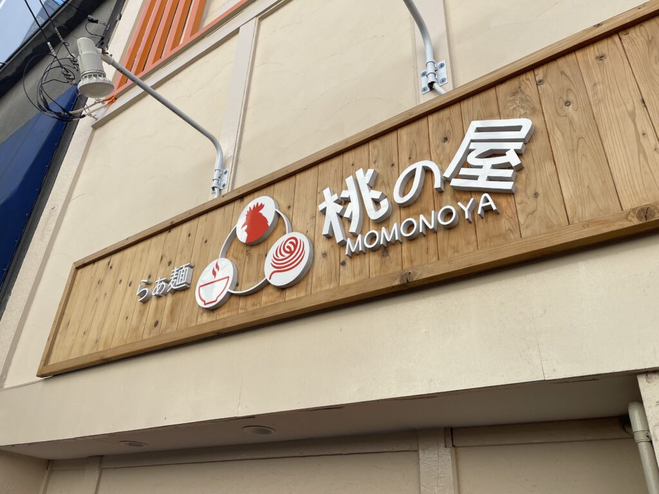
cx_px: 330
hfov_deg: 67.3
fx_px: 495
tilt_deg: +29.4
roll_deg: -4.3
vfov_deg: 53.1
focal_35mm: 26
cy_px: 247
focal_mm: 5.1
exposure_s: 1/2083
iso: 32
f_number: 1.6
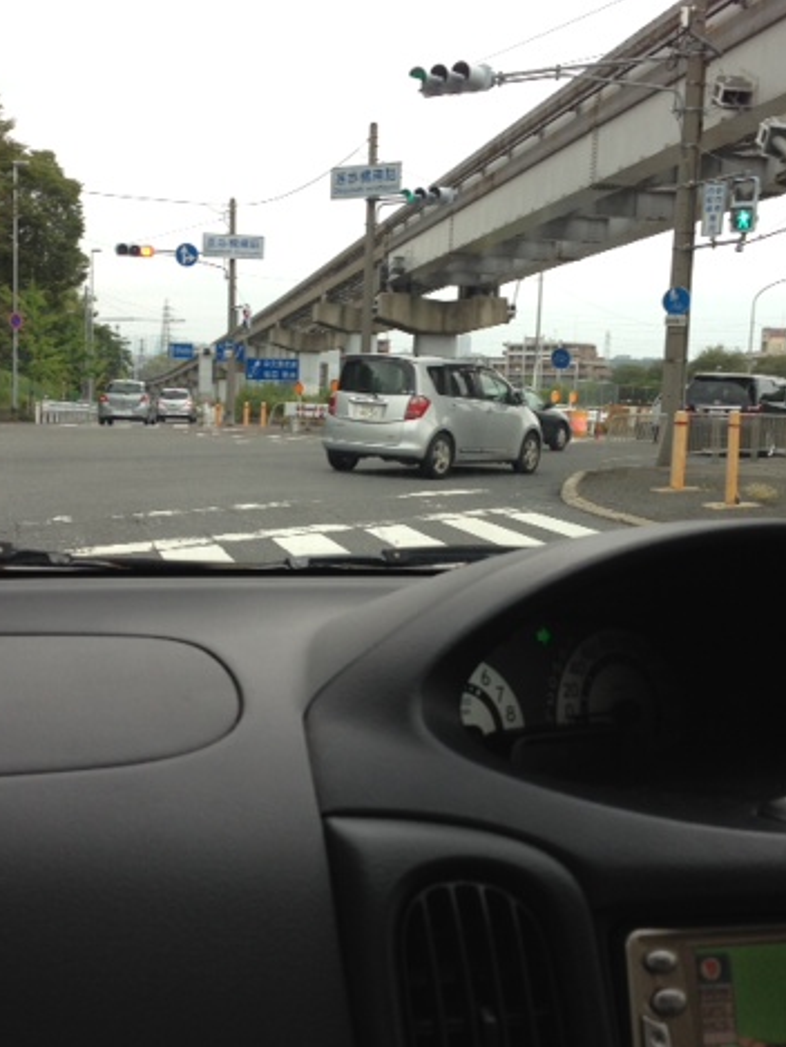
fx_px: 1362
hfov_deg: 32.2
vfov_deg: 42.1
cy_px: 534
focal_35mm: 45
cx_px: 364
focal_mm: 4.13
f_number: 2.4
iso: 50
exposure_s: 1/132
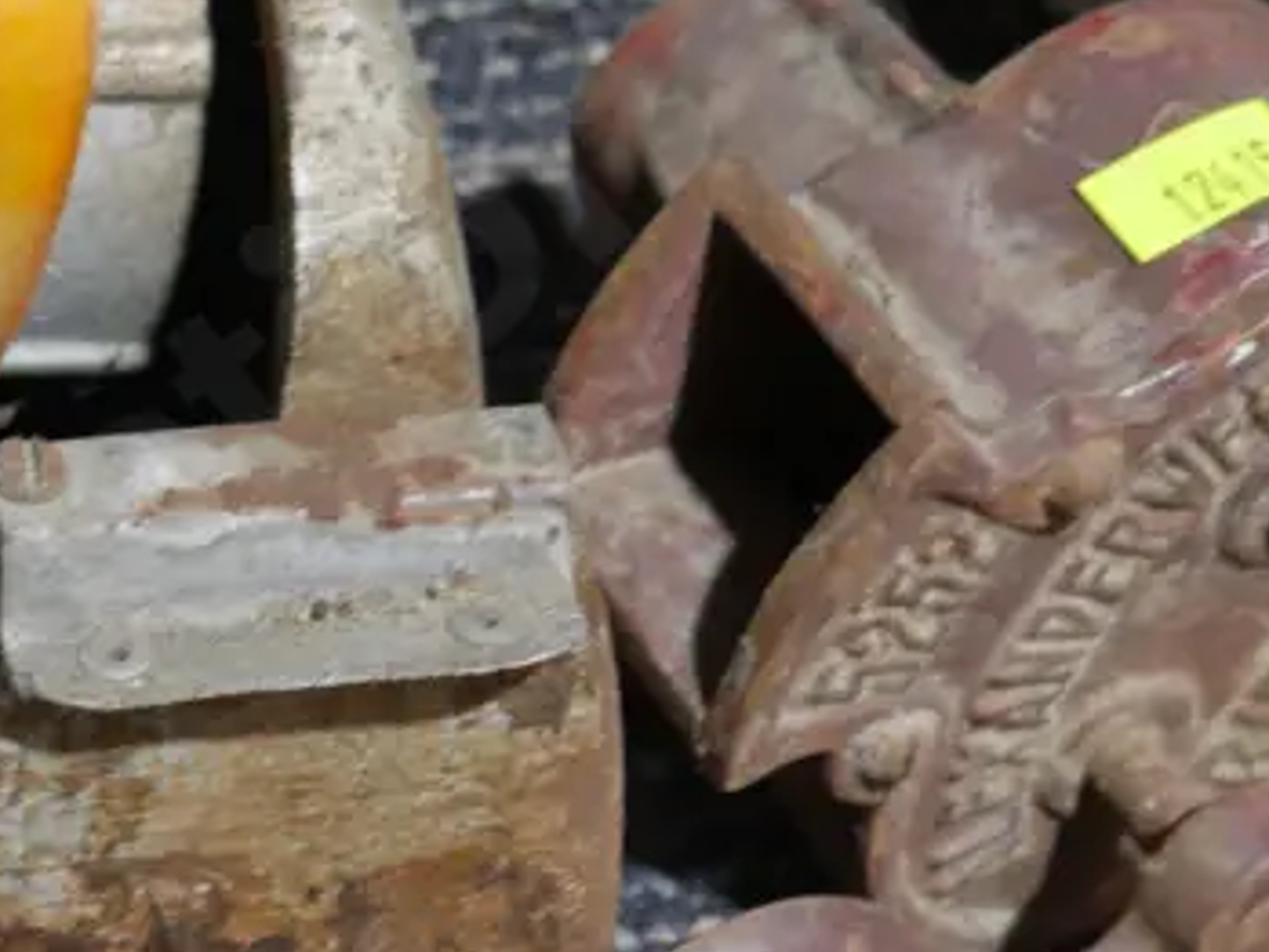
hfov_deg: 14.4
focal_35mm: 135
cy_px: 590
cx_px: 18
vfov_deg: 11.0
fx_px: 4951
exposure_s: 1/60
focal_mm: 23
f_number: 5.1
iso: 800
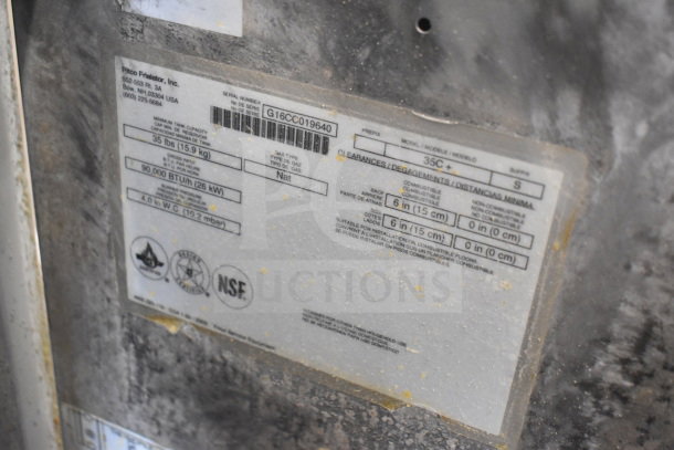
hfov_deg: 43.6
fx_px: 843
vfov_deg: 29.9
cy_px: 225
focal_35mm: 45
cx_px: 337
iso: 6400
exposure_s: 1/50
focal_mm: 30
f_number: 4.2
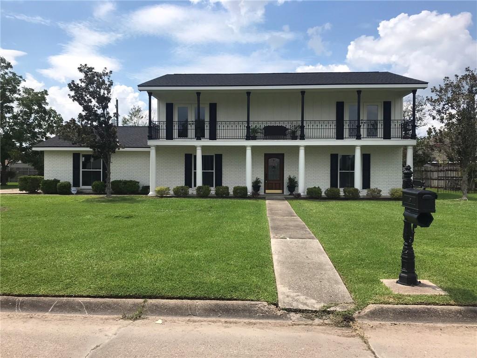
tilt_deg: +0.3
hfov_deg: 63.4
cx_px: 238
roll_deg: -0.6
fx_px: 386
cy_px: 179
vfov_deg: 49.7
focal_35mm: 28
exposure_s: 1/3195
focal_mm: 3.99
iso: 20
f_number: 1.8
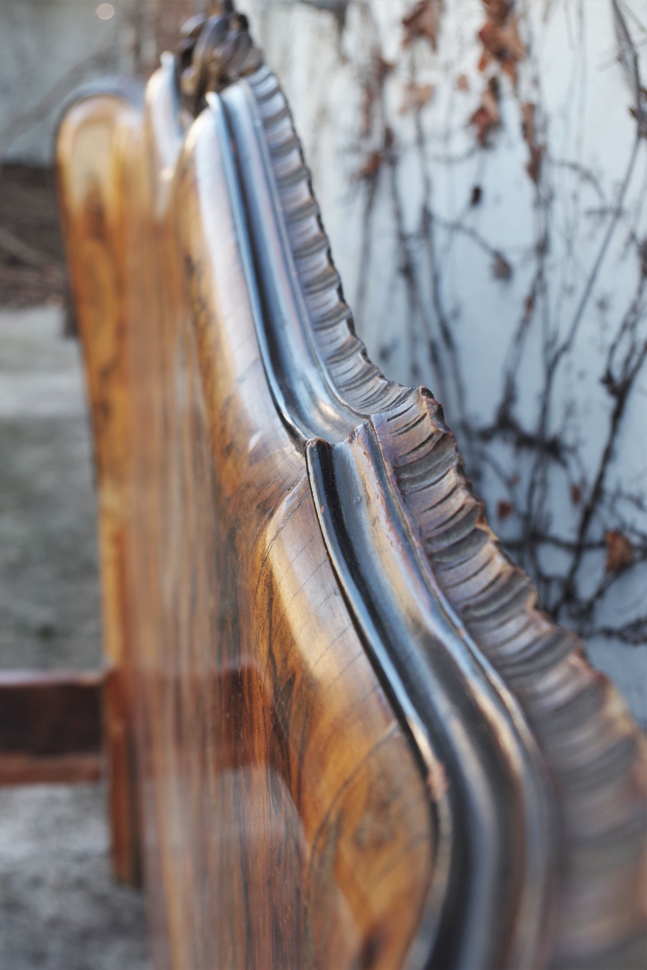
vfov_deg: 42.7
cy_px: 485
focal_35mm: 46
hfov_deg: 29.2
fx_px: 1240
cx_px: 324
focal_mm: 30.63
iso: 200
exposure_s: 1/125
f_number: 5
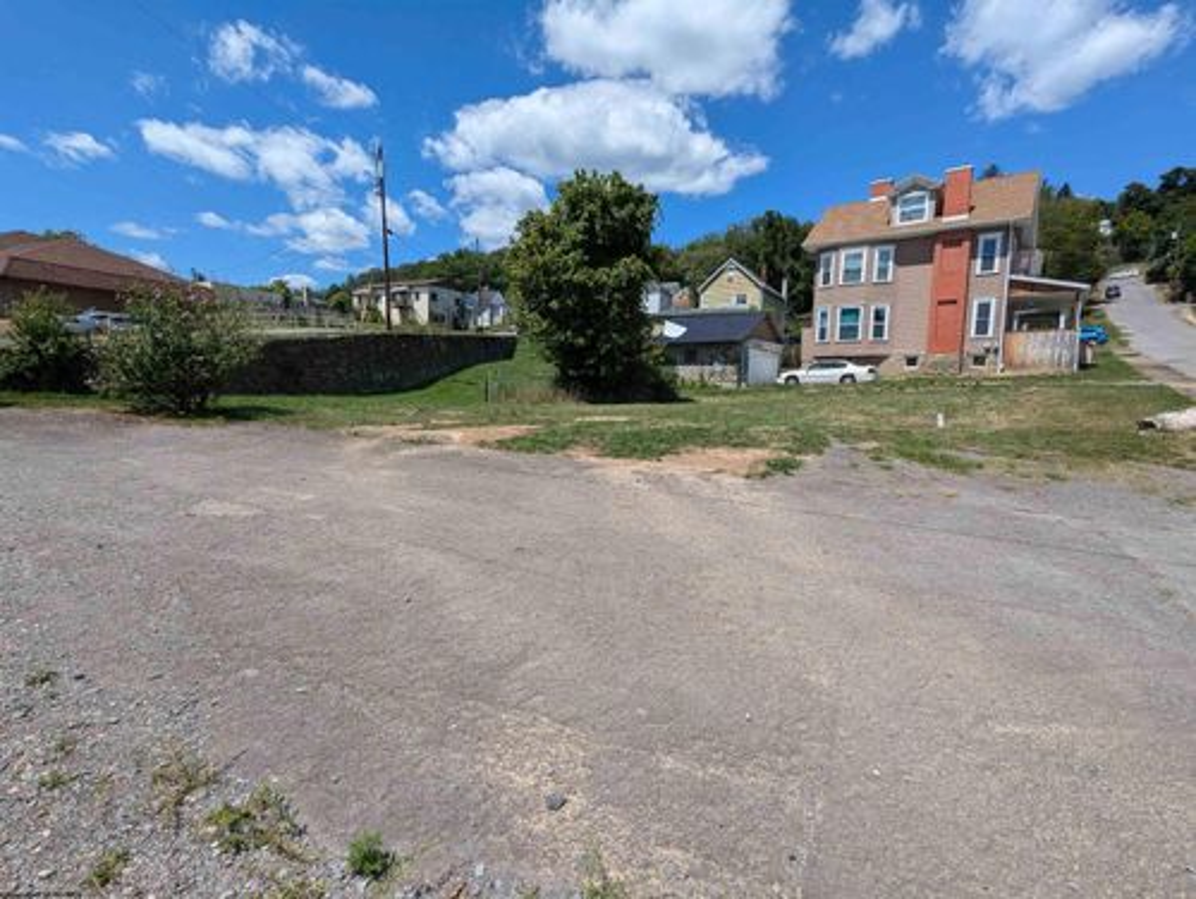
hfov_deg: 94.4
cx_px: 598
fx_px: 553
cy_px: 450
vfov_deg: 78.2
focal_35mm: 16
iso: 51
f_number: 2.2
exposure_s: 1/2398
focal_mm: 2.35
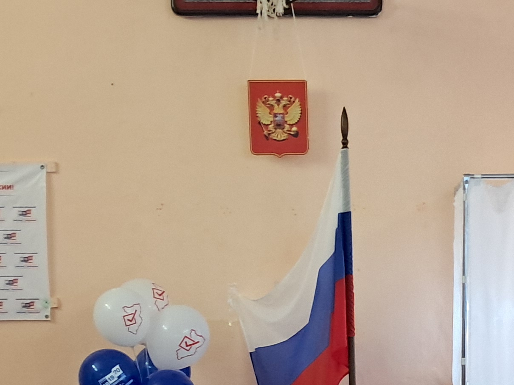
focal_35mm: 91
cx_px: 418
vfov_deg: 15.9
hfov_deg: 21.3
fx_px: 1351
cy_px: 404
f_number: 1.8
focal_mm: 4
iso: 400
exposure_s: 1/50
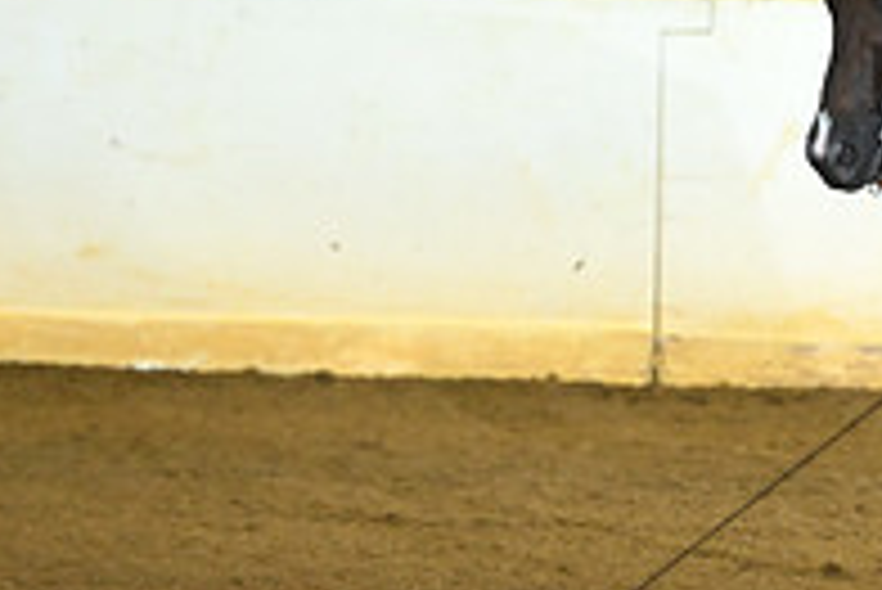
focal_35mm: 709
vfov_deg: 1.9
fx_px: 17383
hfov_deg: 2.9
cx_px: 1260
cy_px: 115
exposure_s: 1/294
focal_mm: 160
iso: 2000
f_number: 2.8
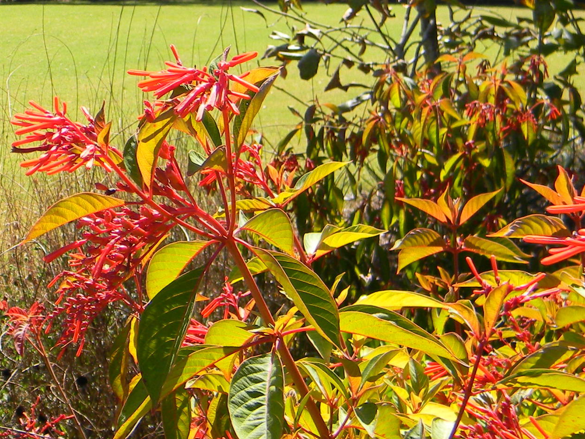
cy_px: 88
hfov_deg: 19.2
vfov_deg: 15.0
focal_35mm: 98
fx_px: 1656
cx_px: -70
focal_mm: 7.3
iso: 80
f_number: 3.8
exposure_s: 1/370
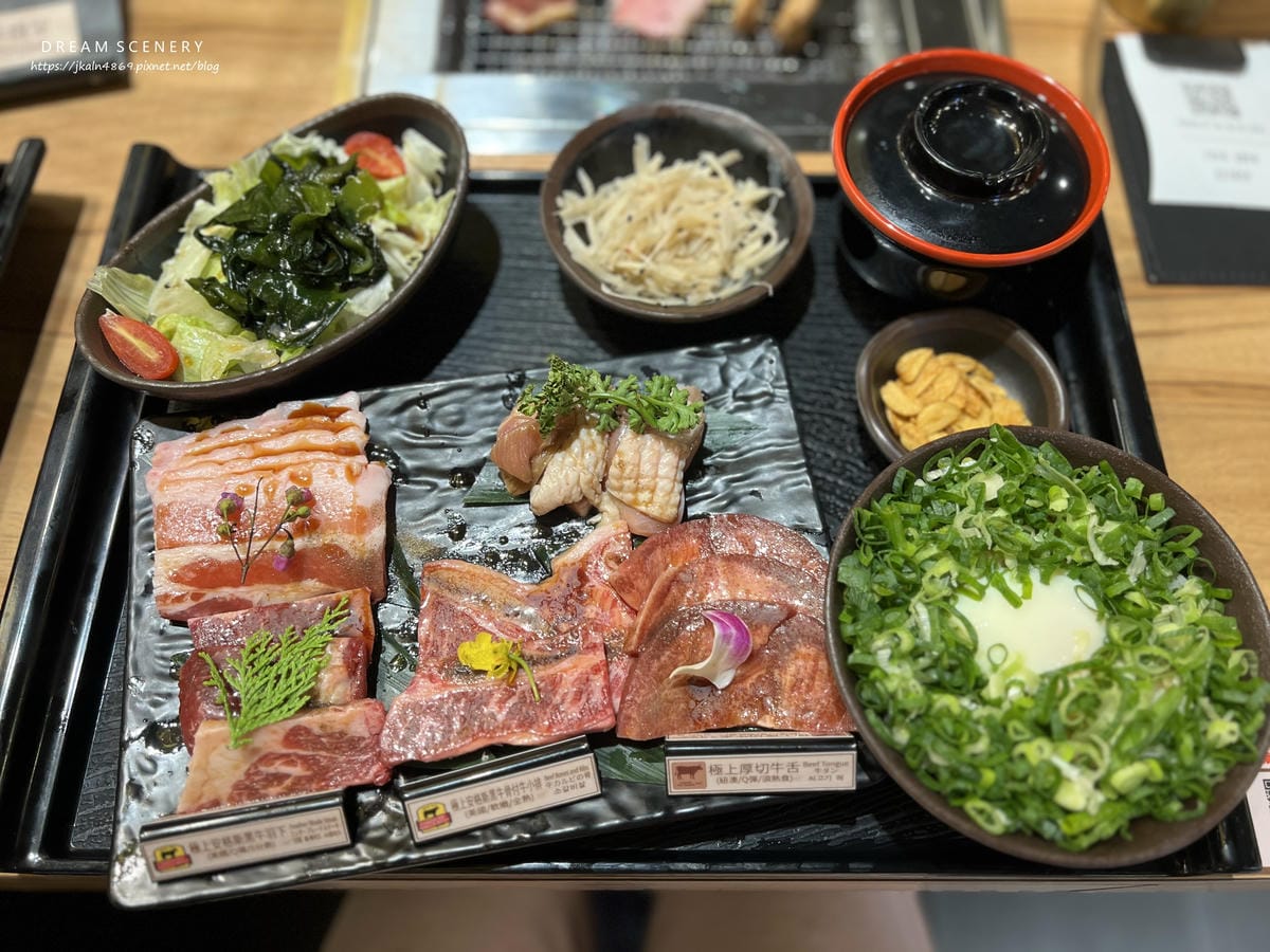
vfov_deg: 53.1
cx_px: 635
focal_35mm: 26
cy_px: 476
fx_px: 954
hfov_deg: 67.3
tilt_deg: -65.2
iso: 125
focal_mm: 5.7
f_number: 1.5
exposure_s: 1/60
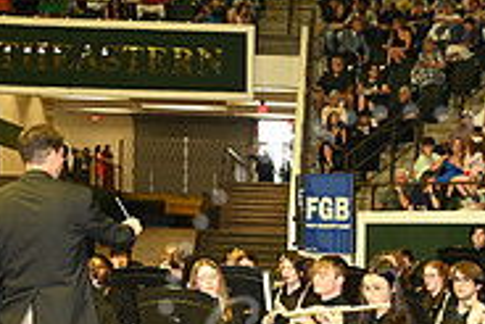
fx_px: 1167
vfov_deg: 15.4
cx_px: 406
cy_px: 353
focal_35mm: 87
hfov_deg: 23.1
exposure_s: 1/60
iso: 1600
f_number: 5.6
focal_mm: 27.5
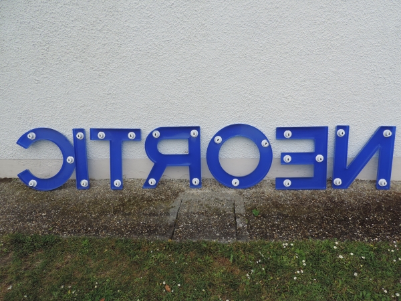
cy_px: 150
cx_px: 200
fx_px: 278
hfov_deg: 71.6
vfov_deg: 56.8
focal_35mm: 24
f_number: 3
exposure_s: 1/320
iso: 80
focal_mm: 4.3
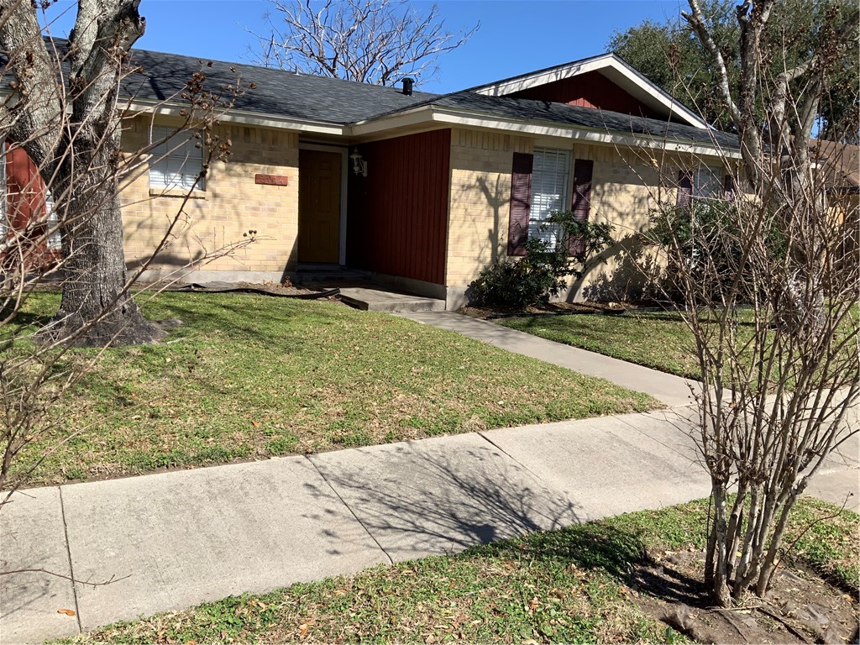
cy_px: 322
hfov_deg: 61.7
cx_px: 430
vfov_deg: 48.2
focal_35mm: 29
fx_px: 720
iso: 16
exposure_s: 1/1848
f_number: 1.8
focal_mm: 3
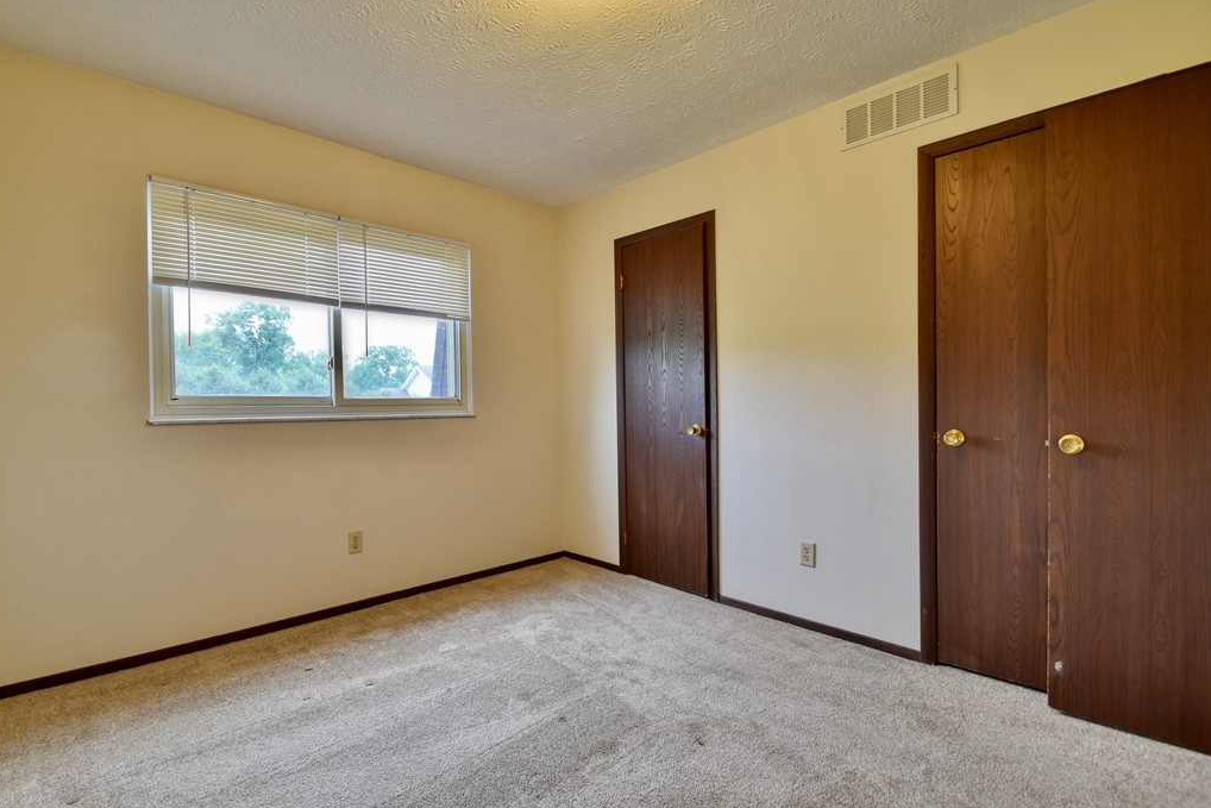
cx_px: 577
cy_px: 405
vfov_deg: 73.8
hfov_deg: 96.7
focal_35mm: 16
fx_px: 538
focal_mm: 10
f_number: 7.1
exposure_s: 1/30
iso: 400
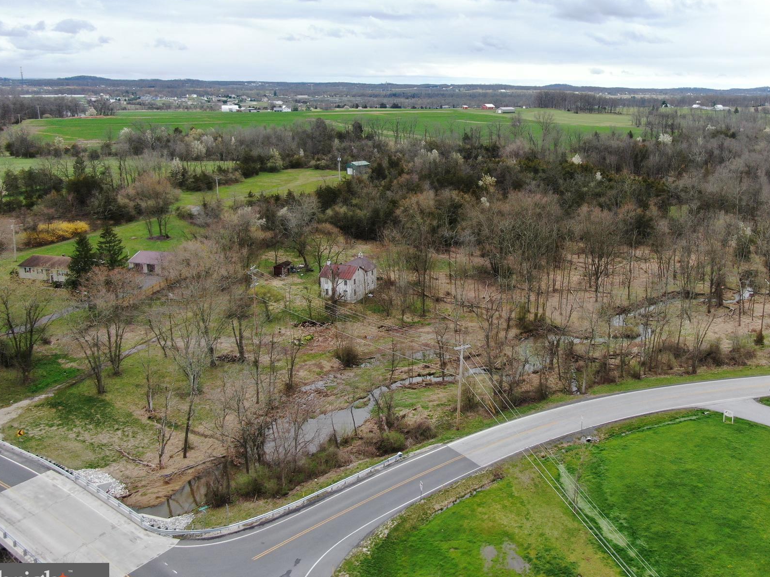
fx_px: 689
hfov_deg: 57.6
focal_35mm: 31
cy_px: 230
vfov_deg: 45.2
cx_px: 485
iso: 100
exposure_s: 1/640
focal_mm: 4.39
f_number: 2.8
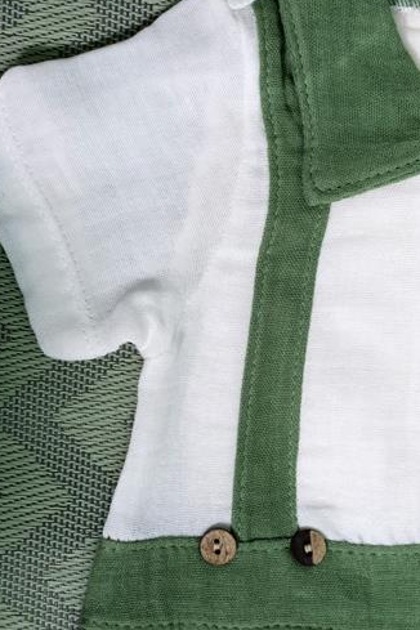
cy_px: 296
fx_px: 1137
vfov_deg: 31.0
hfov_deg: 20.9
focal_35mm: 65
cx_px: 219
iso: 2500
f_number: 5.6
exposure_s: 1/320
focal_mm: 35
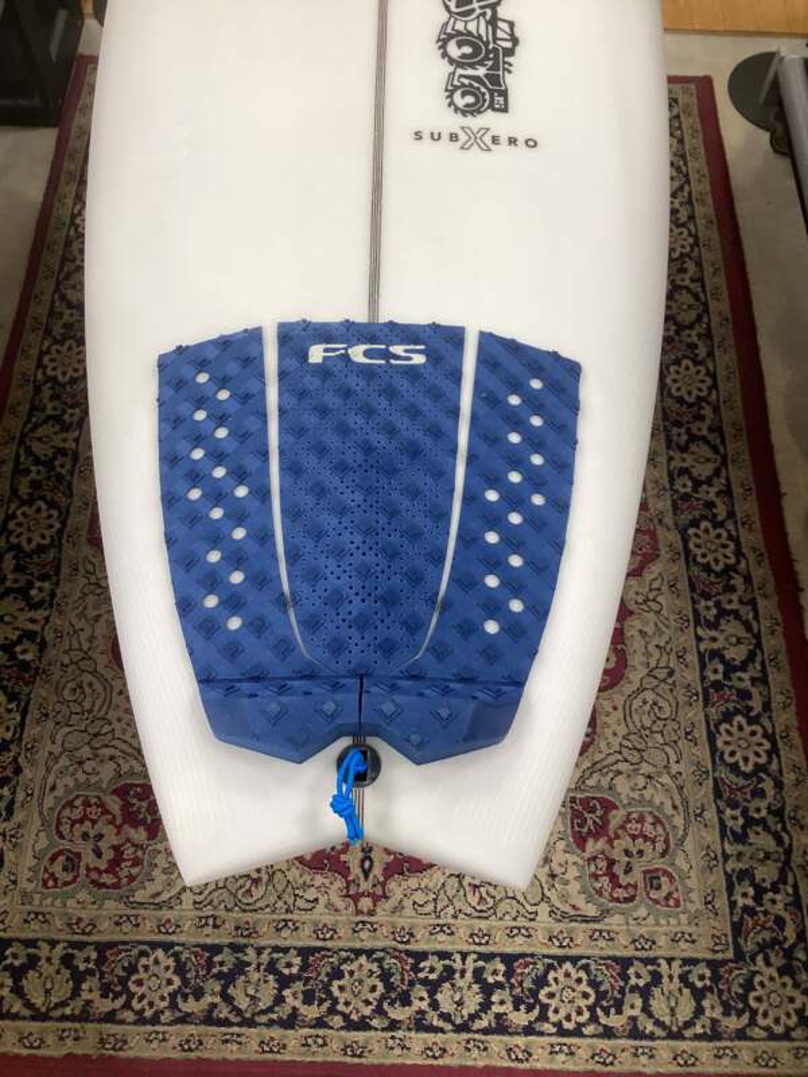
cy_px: 538
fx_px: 965
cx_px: 404
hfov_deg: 45.4
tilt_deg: -62.8
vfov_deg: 58.4
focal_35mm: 31
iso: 50
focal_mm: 3.3
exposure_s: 1/50
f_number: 2.4
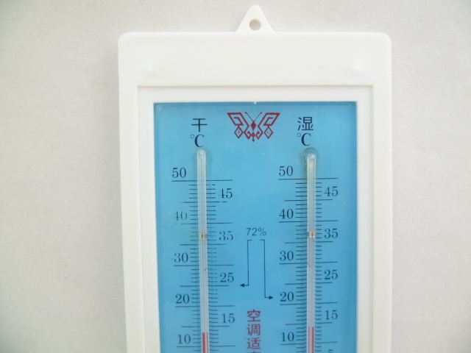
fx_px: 381
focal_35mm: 28
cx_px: 236
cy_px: 176
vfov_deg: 49.7
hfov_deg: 63.4
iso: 80
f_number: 2.8
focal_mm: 5
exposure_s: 1/40
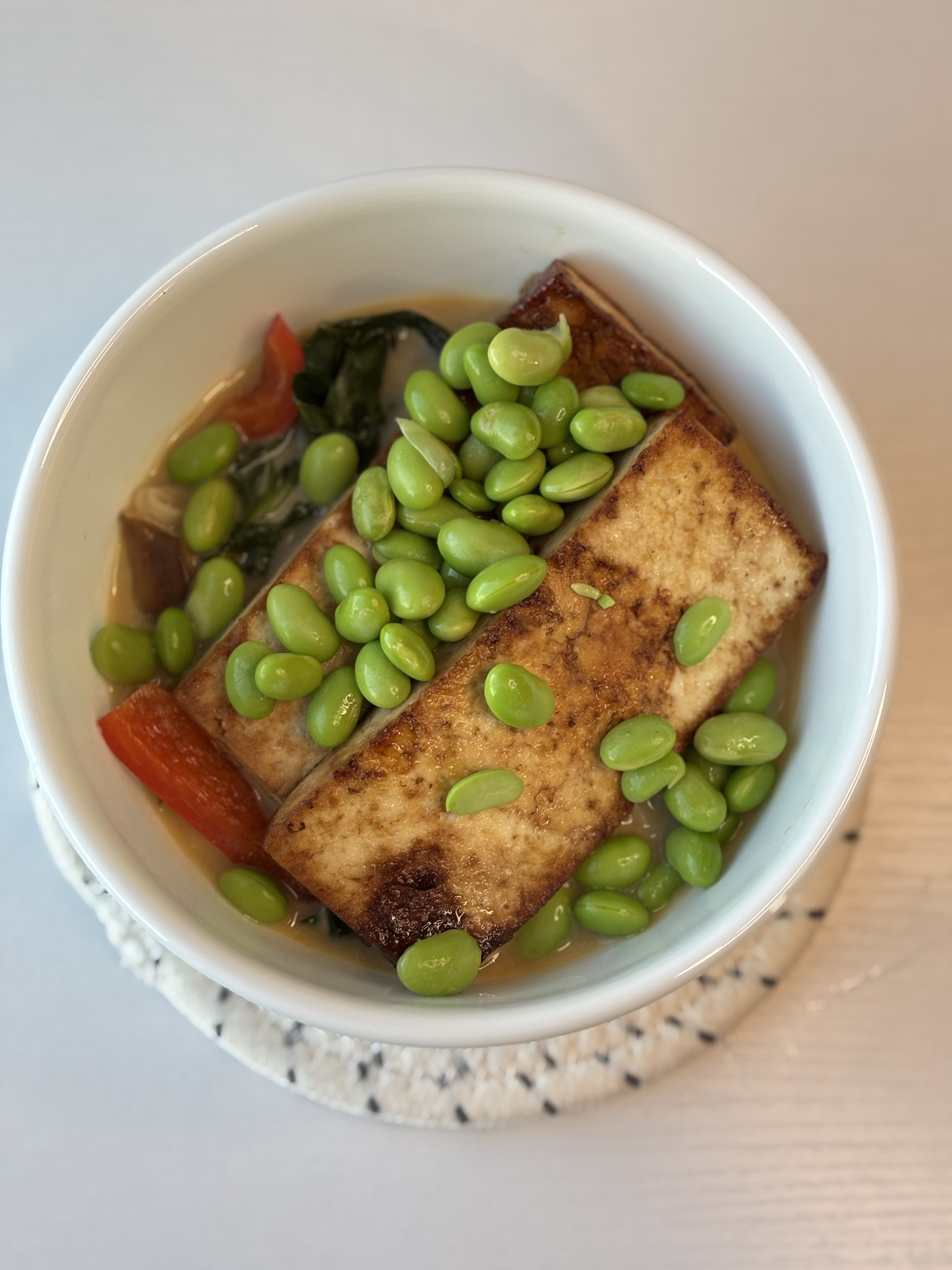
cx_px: 476
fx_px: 1907
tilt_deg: -78.6
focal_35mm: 52
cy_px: 635
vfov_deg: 36.8
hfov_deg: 28.0
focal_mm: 5.96
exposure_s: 1/60
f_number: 1.6
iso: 64
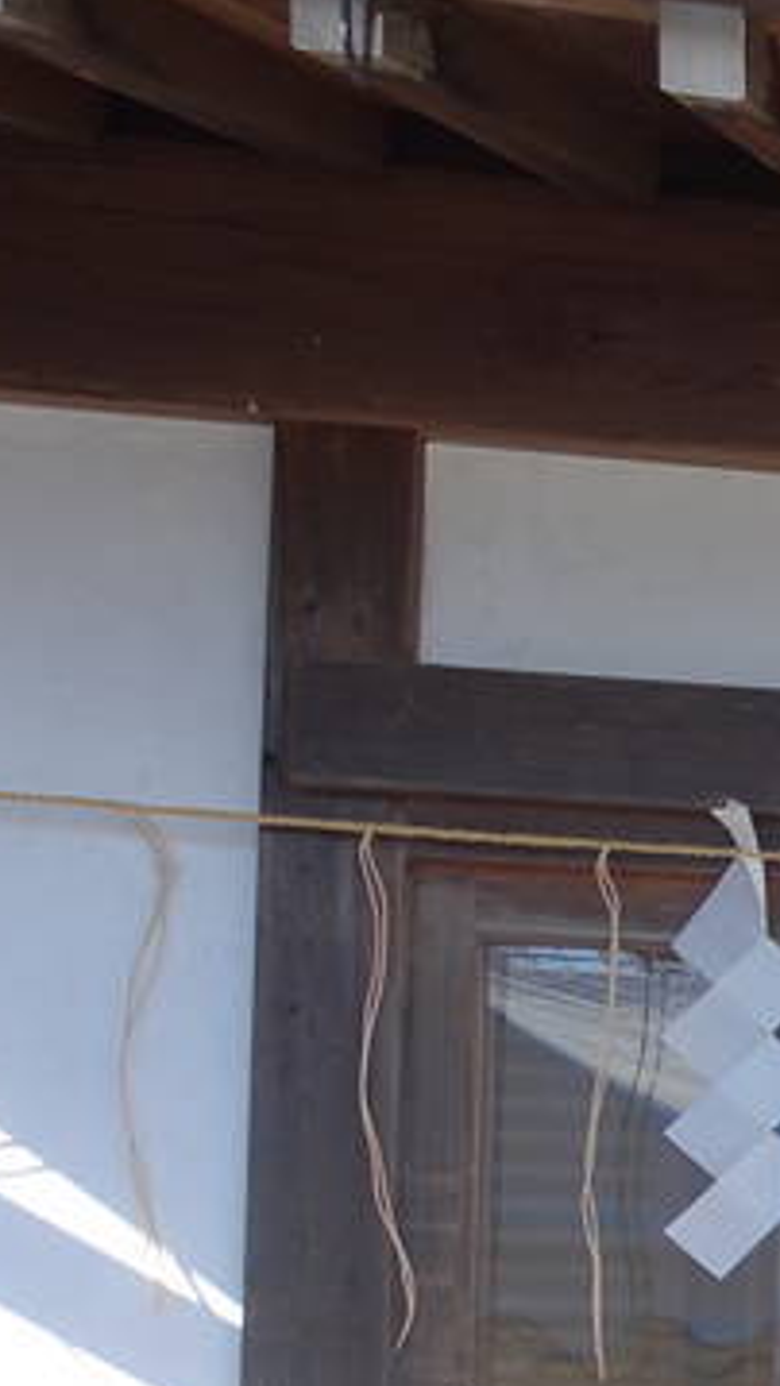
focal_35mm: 84
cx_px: 2267
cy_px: 1378
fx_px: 3088
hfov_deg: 10.6
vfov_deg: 24.2
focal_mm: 8.8
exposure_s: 1/320
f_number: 3.5
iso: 125
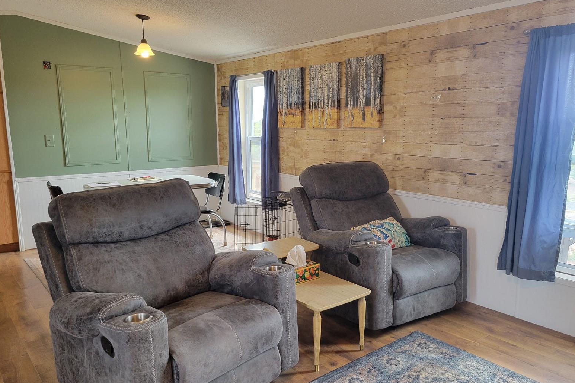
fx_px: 447
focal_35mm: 28
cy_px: 197
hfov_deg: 65.5
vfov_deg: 46.4
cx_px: 291
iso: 250
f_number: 1.8
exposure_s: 1/120
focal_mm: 5.4
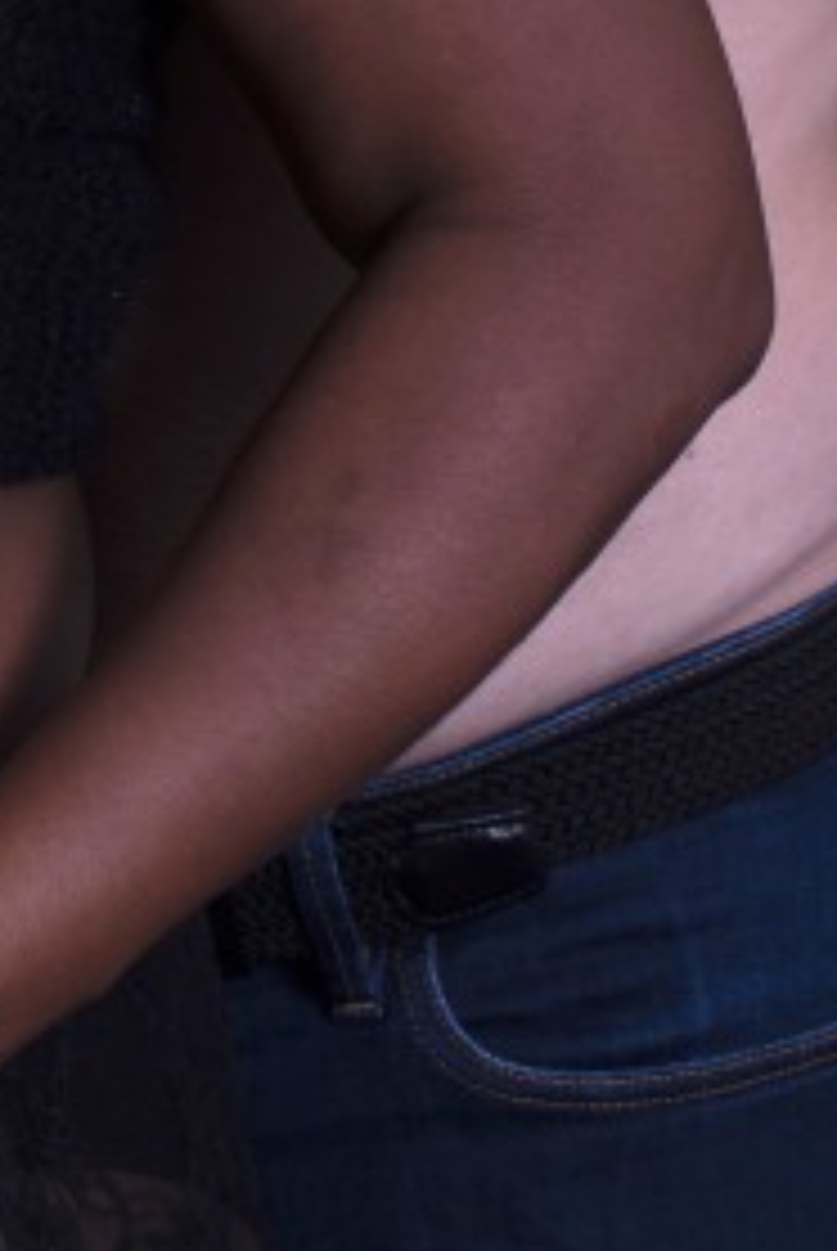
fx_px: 6261
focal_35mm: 180
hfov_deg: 7.5
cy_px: -428
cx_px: -364
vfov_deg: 11.1
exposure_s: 1/160
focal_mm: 50
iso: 100
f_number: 8
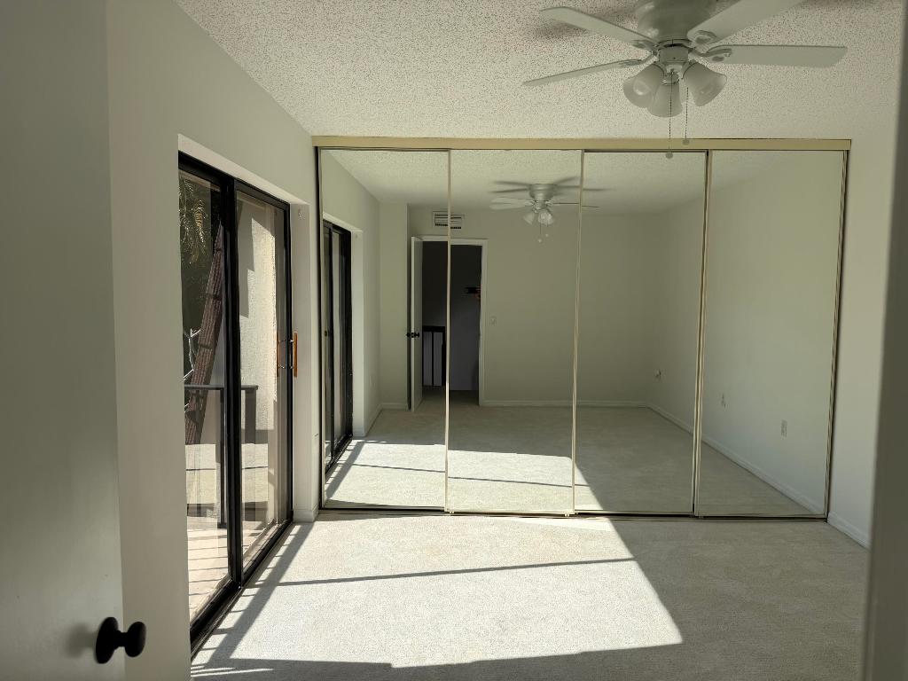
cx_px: 454
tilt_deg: -4.7
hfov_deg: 71.6
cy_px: 340
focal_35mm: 24
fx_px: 630
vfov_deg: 56.8
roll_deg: -1.0
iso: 80
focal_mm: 6.76
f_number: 1.78
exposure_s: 1/514
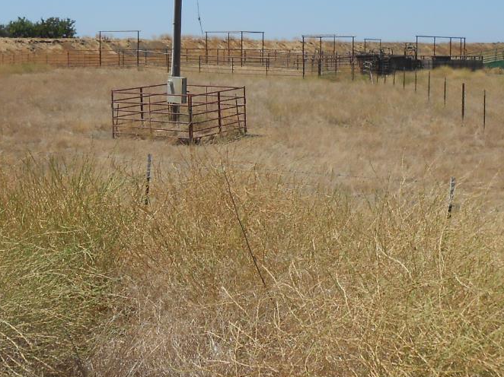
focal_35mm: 68
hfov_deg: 28.6
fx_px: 990
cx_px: 228
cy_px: 105
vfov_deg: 21.5
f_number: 3.8
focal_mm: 5.3
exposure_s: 1/1250
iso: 80
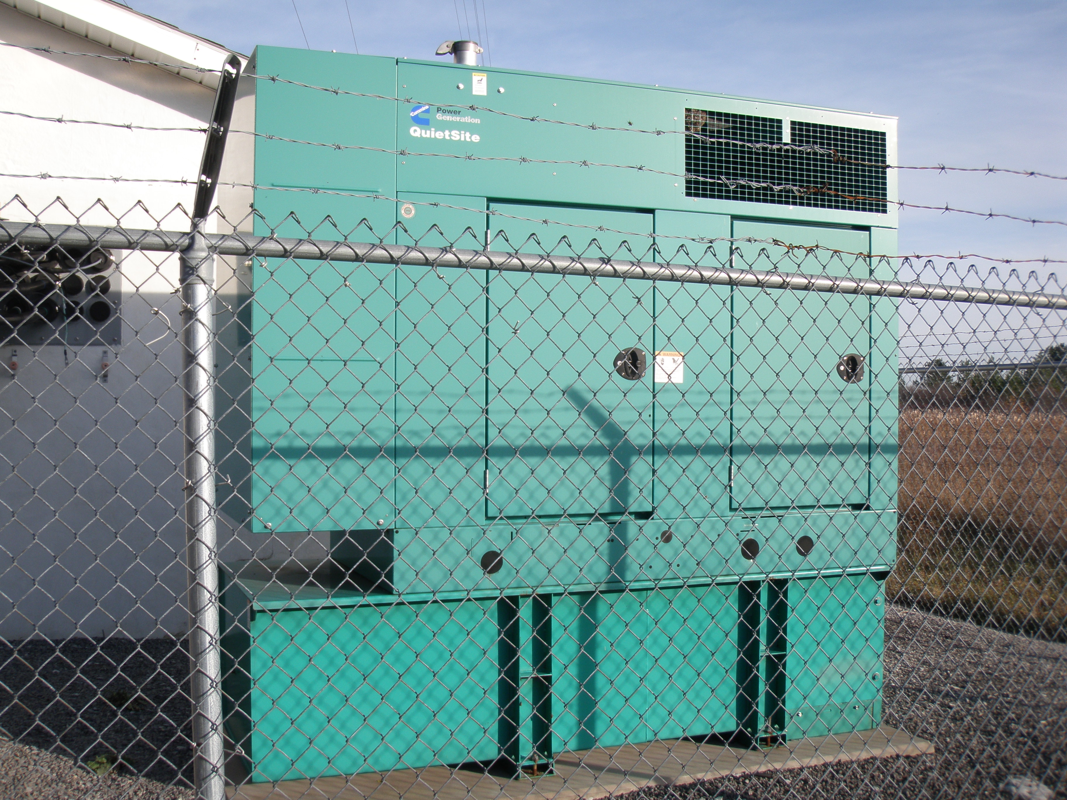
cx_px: 534
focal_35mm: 38
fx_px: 1171
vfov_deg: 37.7
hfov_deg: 49.0
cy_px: 400
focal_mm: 6.7
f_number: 4.5
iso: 50
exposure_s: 1/200
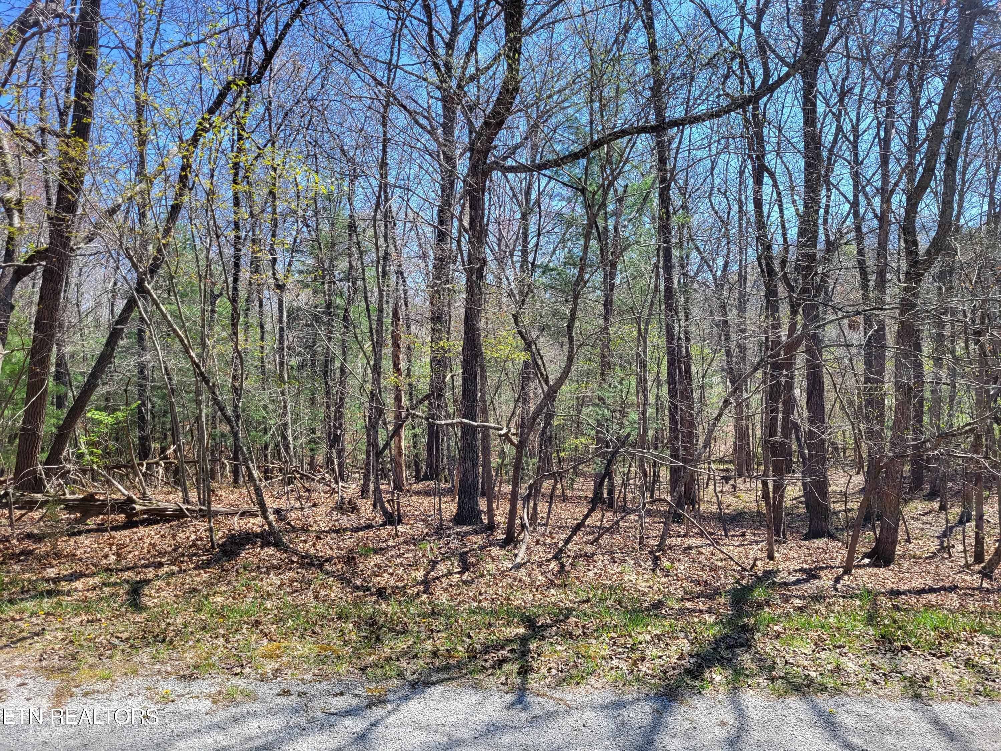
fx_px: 752
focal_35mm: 26
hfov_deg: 67.3
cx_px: 500
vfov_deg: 53.1
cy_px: 376
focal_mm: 5.4
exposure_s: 1/848
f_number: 1.8
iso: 40
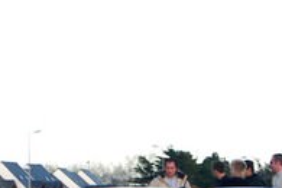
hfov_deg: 5.5
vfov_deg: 3.7
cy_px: 265
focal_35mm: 372
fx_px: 2914
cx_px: 228
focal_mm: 27.98
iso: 100
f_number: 5
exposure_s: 1/200
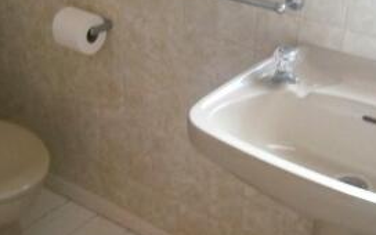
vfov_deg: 22.0
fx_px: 605
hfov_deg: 34.5
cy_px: 132
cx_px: 157
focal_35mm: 59
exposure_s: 1/30
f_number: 2.8
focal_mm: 4.7
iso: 125
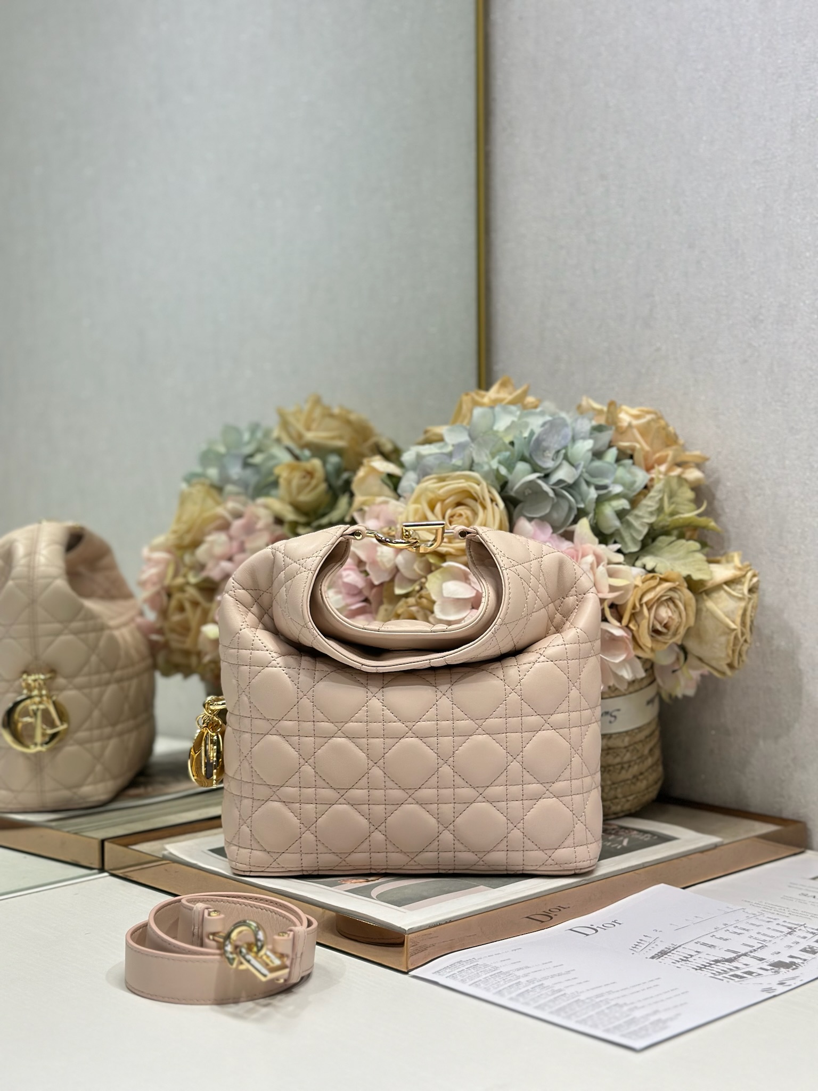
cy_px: 546
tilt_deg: -3.1
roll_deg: -0.8
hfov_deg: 30.3
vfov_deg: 39.7
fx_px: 1512
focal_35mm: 48
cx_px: 409
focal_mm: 6.86
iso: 80
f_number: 1.78
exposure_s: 1/404
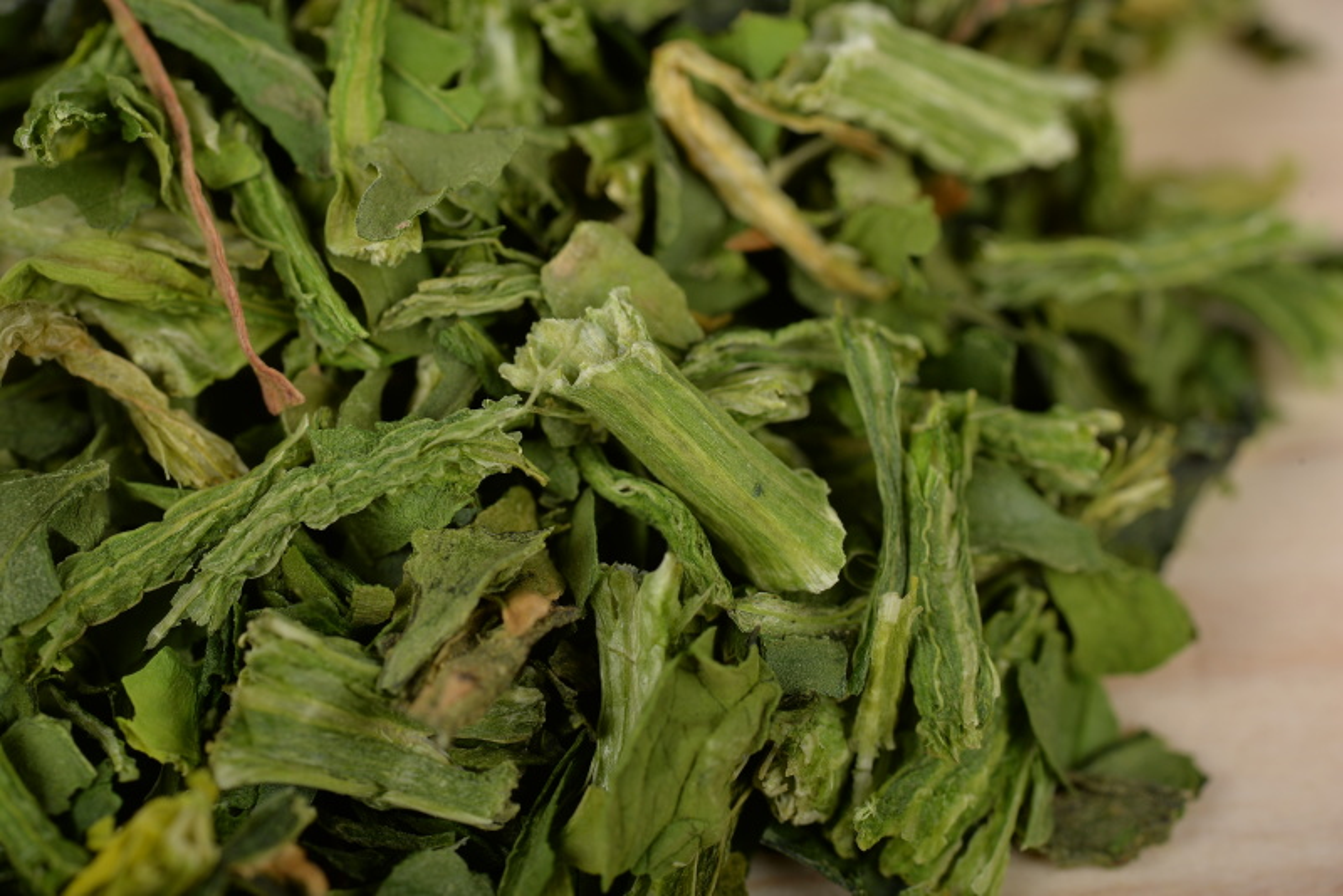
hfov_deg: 22.6
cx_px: 672
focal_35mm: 90
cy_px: 448
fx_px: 3359
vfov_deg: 15.2
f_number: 18
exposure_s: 1/160
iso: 100
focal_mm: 90
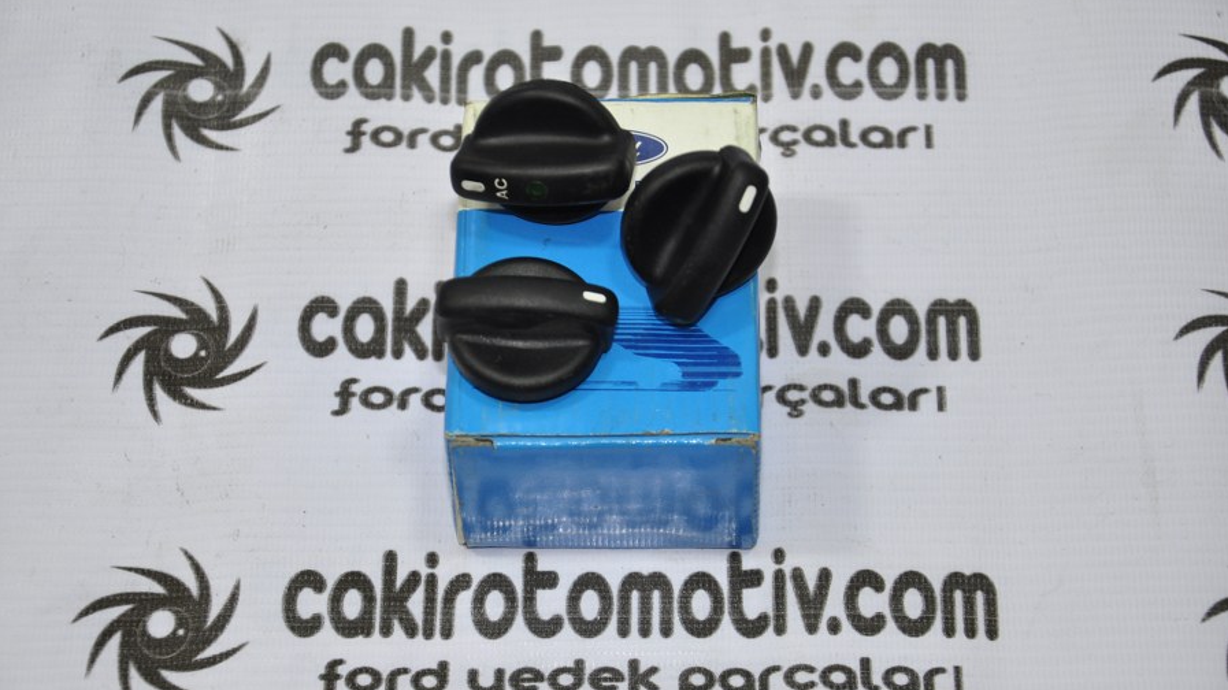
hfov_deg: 20.6
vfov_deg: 11.6
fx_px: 3386
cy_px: 368
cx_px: 615
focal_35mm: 104
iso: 200
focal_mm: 66
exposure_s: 1/40
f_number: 5.3
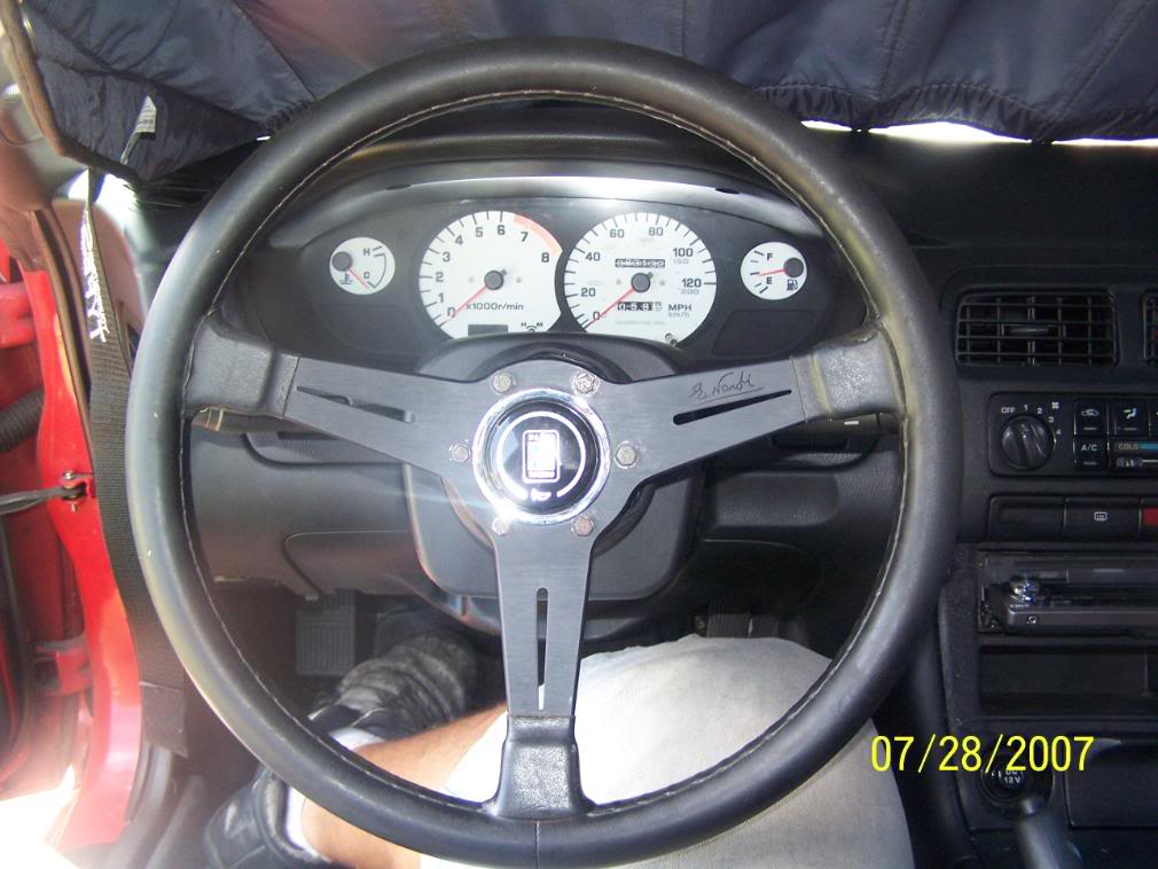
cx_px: 579
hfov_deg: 49.0
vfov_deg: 37.7
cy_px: 434
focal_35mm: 38
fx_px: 1272
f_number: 2.8
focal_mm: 6.3
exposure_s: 1/60
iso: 140
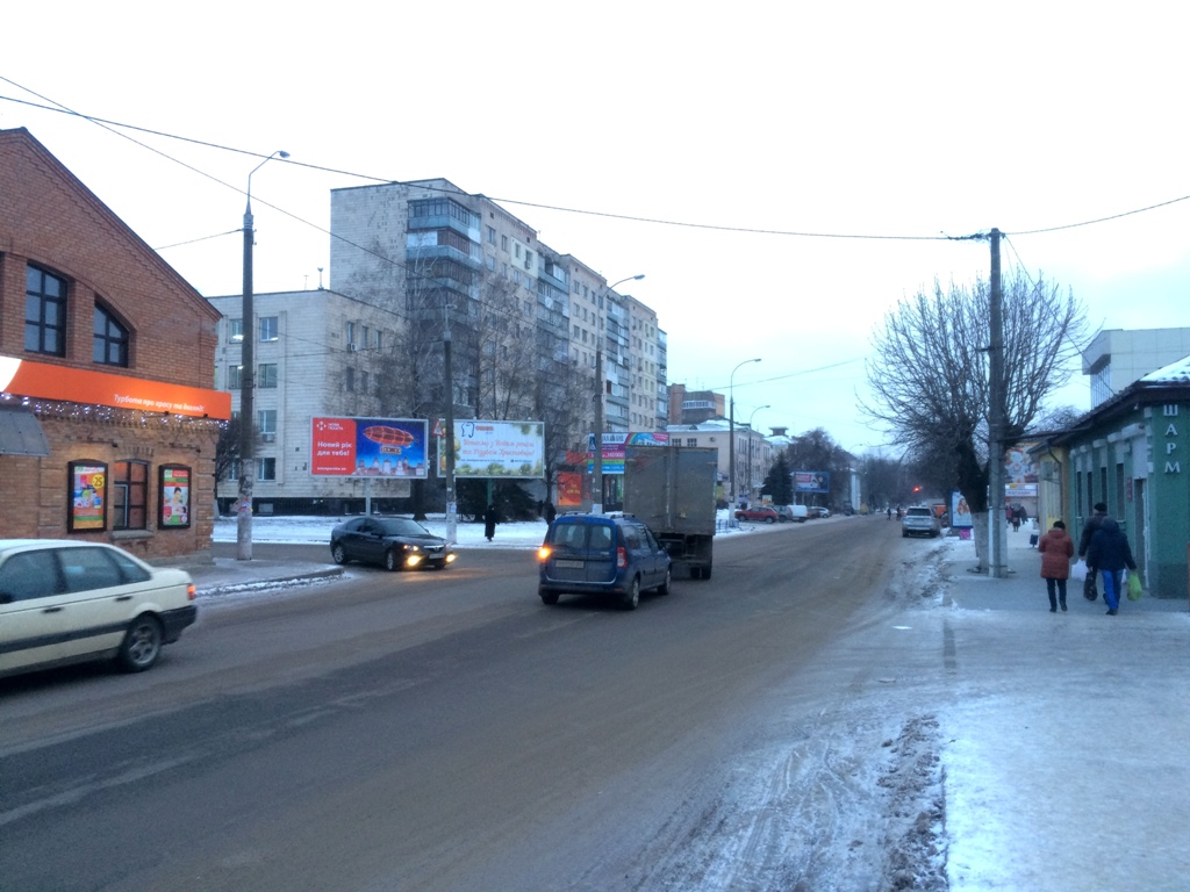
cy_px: 446
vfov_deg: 48.2
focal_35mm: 29
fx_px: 997
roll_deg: -0.2
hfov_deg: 61.7
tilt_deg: +2.0
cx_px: 595
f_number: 2.2
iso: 64
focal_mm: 4.15
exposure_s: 1/33
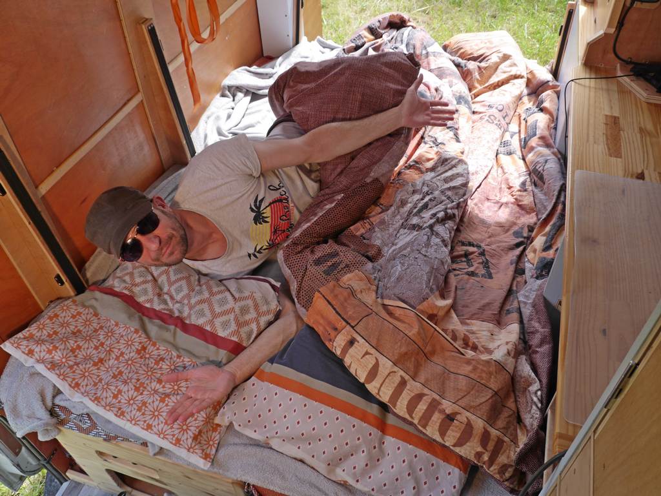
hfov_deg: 63.4
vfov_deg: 49.7
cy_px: 248
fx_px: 535
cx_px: 330
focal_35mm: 28
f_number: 7.1
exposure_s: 1/100
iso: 200
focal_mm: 14
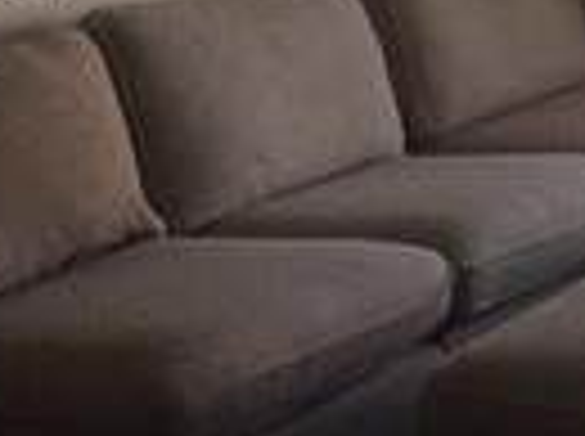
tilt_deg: -7.4
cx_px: 868
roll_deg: -0.6
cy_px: -27
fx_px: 2412
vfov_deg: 10.2
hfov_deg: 13.1
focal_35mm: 143
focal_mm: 4.15
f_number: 2.2
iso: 32
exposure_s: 1/60
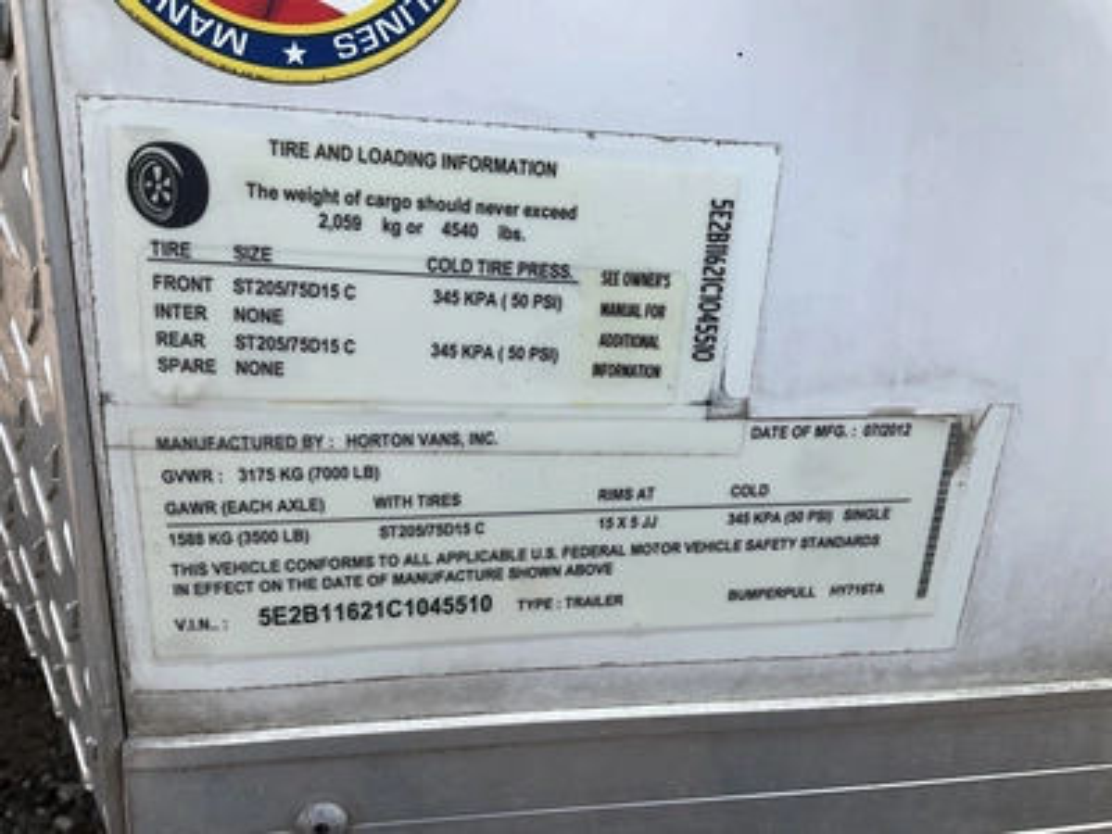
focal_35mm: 29
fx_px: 932
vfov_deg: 48.2
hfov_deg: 61.7
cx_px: 556
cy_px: 417
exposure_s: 1/869
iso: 25
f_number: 1.8
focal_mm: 3
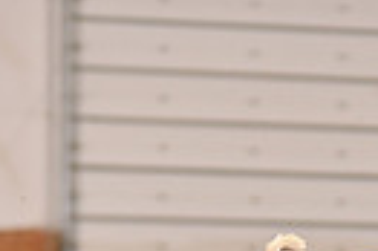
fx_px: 5201
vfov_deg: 2.8
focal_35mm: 496
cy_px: 501
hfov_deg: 4.1
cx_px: 623
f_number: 3.2
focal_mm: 112
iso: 1000
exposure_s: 1/250
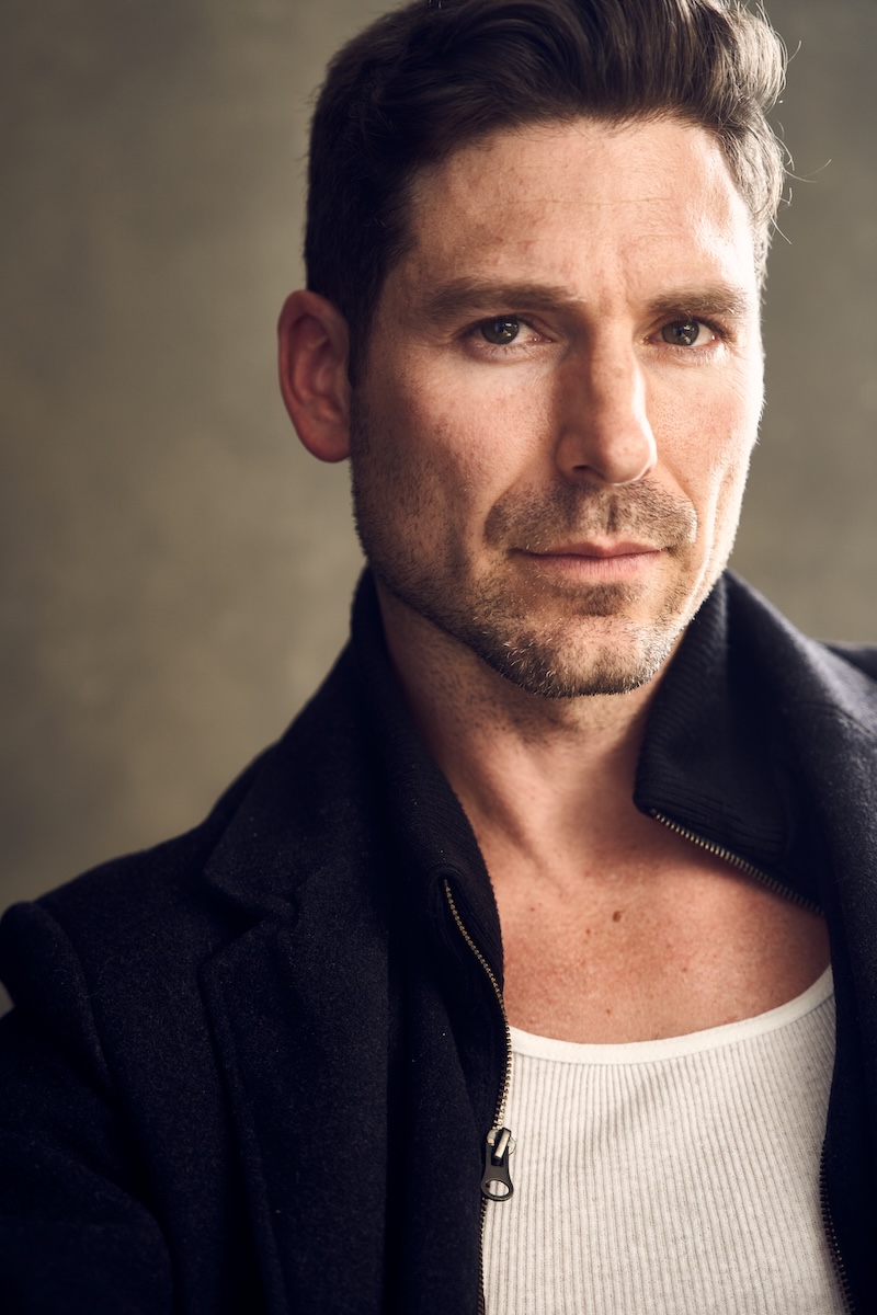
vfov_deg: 29.7
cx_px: 438
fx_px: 2485
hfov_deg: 20.0
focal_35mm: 68
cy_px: 658
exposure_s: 1/125
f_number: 2.8
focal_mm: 68
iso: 320
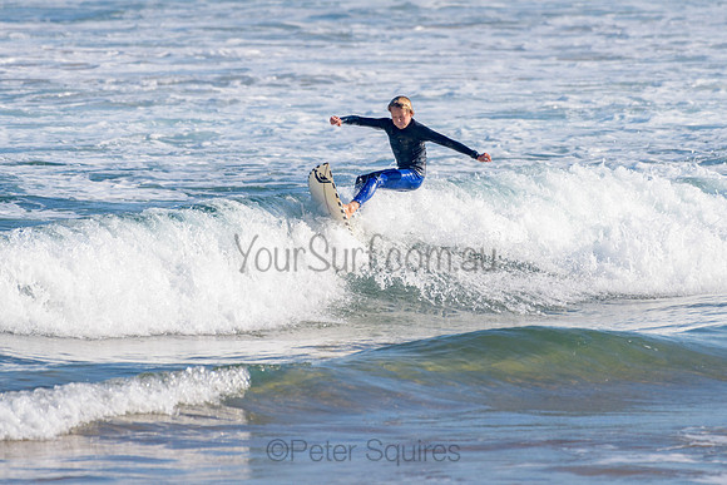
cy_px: 188
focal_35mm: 613
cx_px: 386
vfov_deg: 2.2
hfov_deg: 3.4
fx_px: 12386
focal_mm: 500
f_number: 5.6
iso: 140
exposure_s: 1/2000
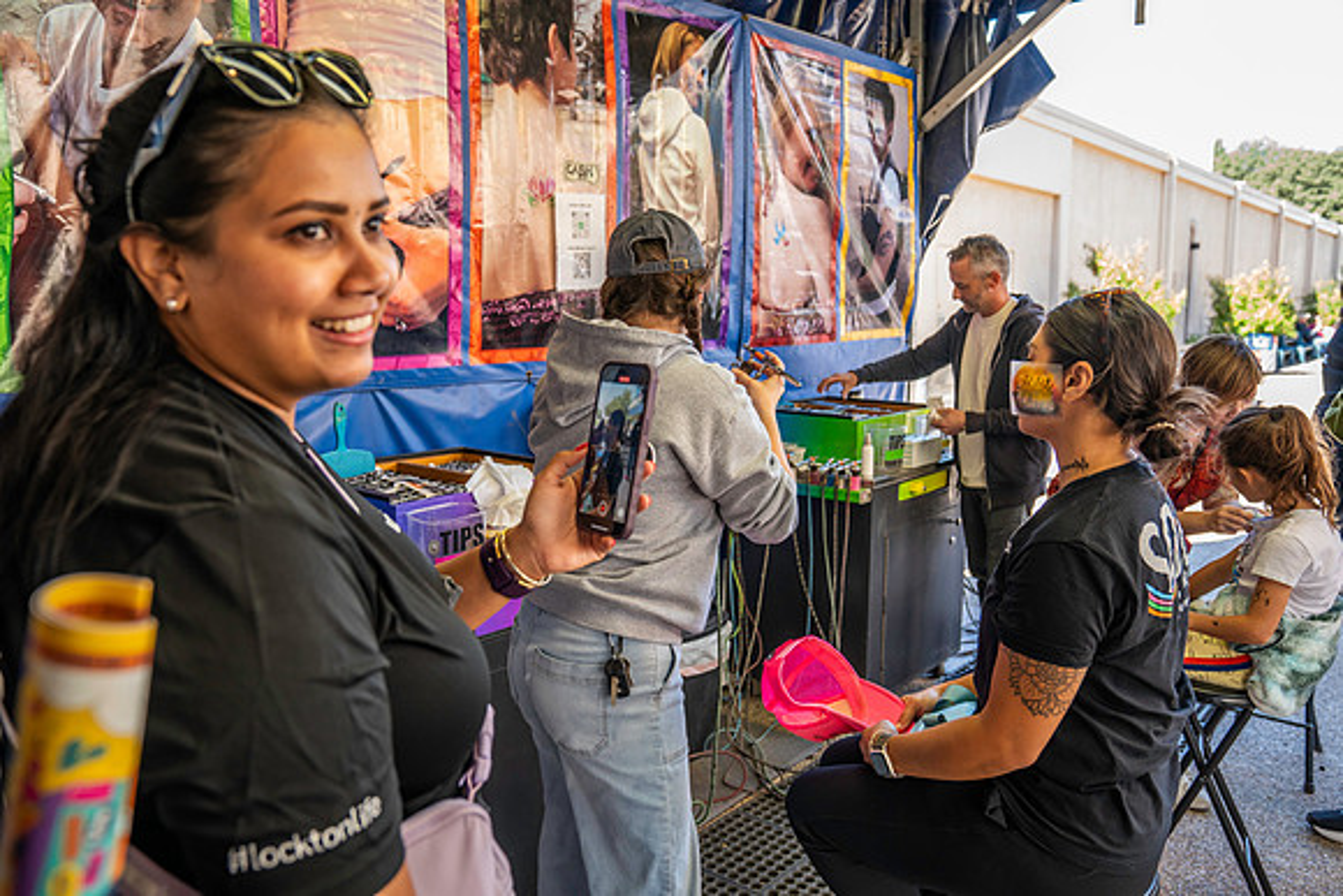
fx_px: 1045
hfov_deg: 65.5
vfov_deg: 46.4
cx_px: 672
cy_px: 448
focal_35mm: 28
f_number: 4
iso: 640
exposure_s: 1/200
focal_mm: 28
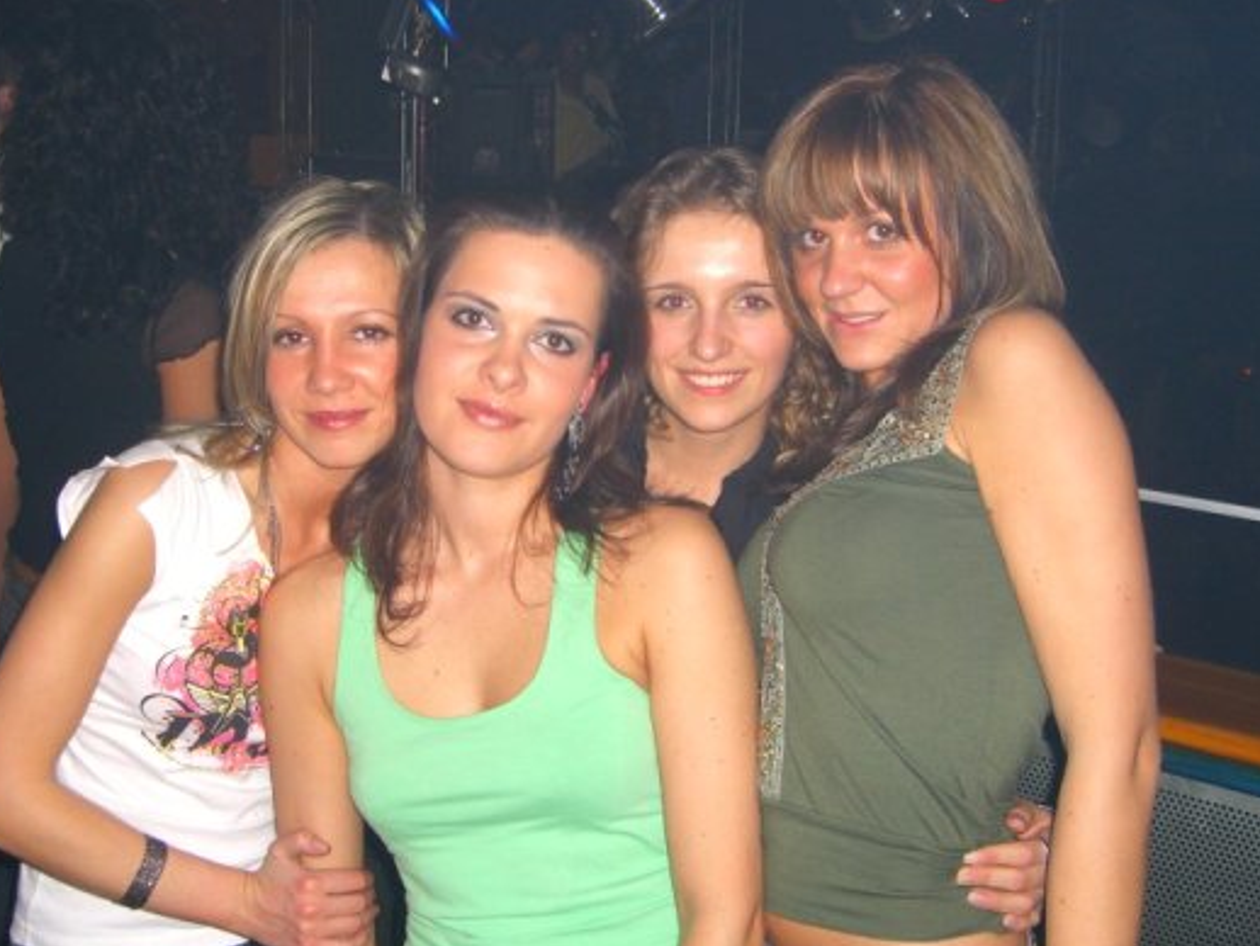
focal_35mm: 44
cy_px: 447
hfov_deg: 42.9
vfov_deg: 32.9
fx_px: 1602
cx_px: 579
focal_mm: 7.9
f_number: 2.8
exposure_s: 1/60
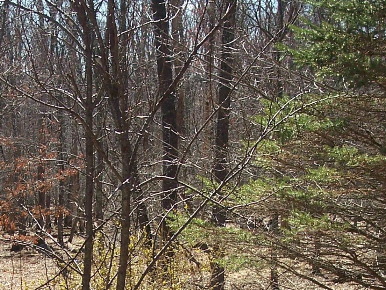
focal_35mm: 106
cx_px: 95
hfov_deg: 18.4
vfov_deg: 13.8
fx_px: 1182
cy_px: 256
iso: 100
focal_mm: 8
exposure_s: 1/500
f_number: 3.4
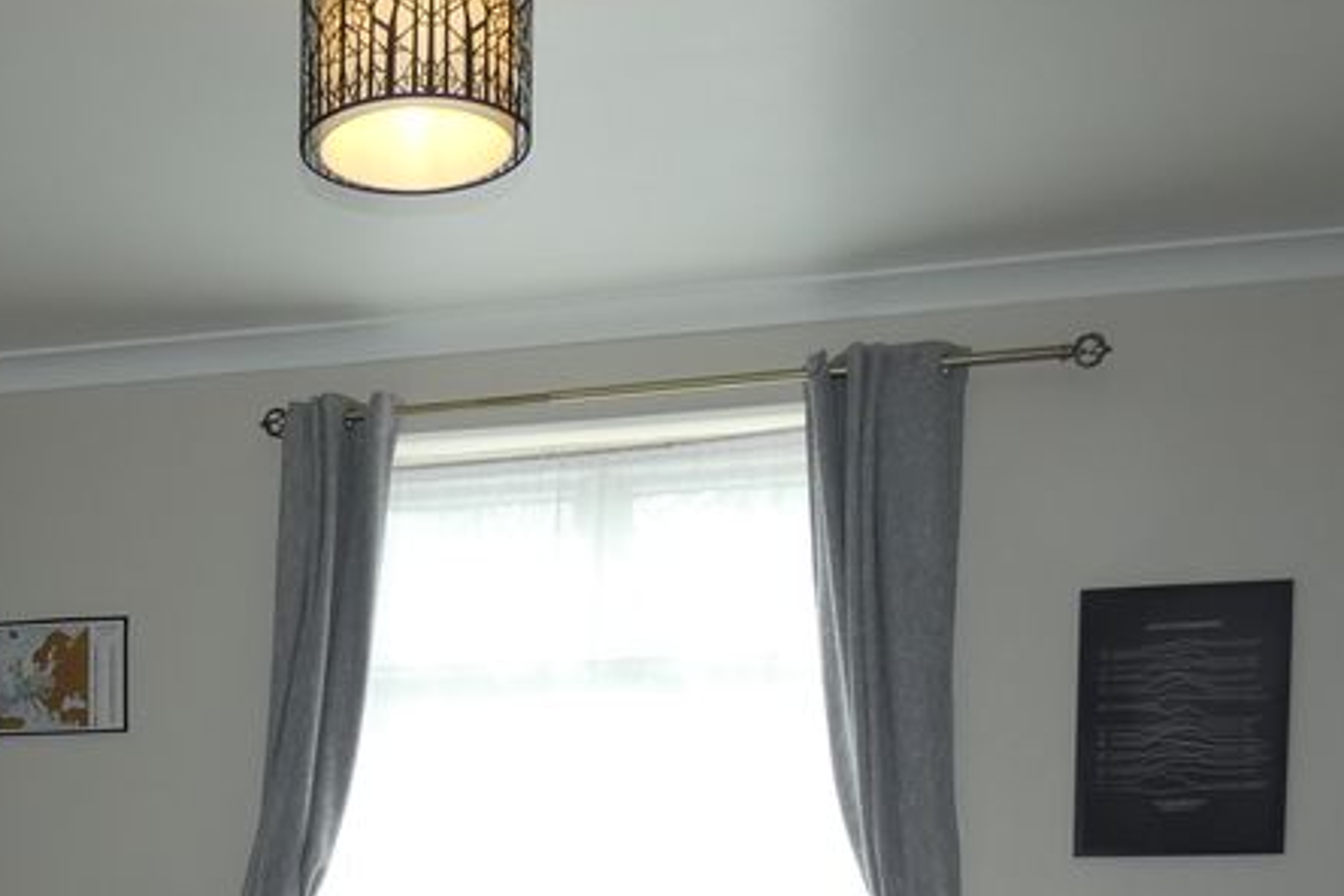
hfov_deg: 39.7
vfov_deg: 25.1
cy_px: 1096
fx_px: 1792
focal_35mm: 48
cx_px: 294
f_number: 2.8
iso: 80
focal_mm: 3.6
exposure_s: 1/60
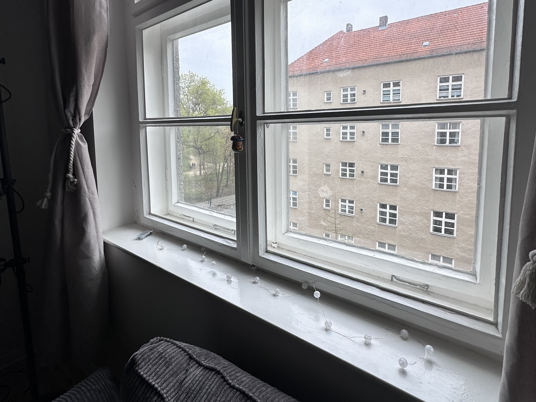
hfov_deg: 84.7
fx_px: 294
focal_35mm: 19
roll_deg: -1.1
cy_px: 158
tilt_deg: -4.9
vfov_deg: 67.9
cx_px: 271
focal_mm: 2.22
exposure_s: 1/537
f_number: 2.2
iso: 40
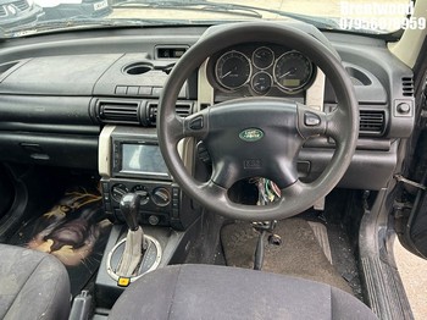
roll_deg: +3.2
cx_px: 214
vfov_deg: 53.0
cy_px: 160
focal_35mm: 26
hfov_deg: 67.3
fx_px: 320
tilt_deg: -34.4
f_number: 1.5
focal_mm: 5.7
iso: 125
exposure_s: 1/121
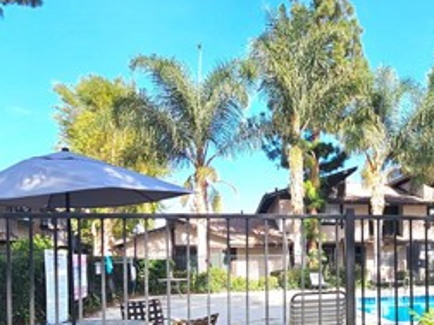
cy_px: 260
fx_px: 414
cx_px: 350
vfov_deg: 41.1
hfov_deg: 51.7
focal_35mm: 33
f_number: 2.2
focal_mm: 2.2
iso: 50
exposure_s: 1/1000
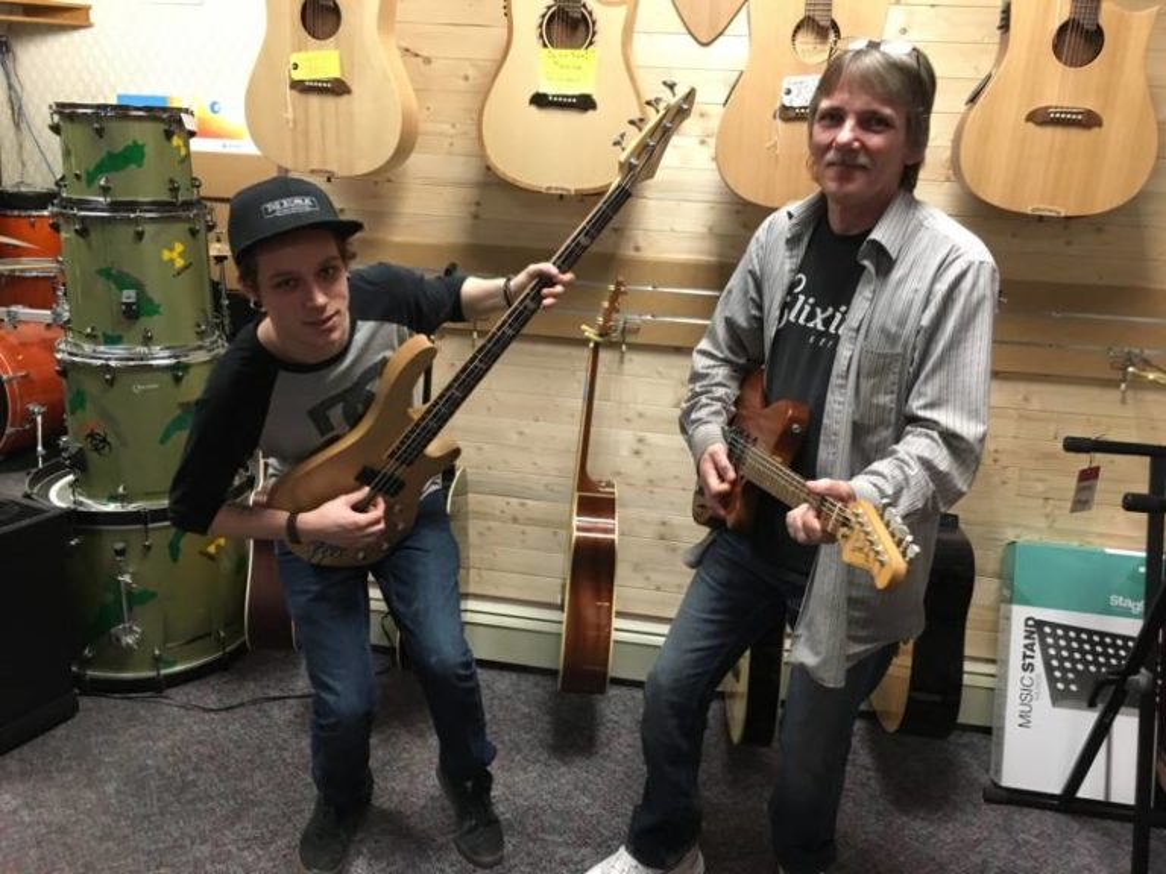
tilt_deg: -17.2
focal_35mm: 29
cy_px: 437
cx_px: 583
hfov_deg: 61.7
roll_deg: -2.2
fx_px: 977
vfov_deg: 48.2
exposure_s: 1/24
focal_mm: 4.15
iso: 200
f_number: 2.2
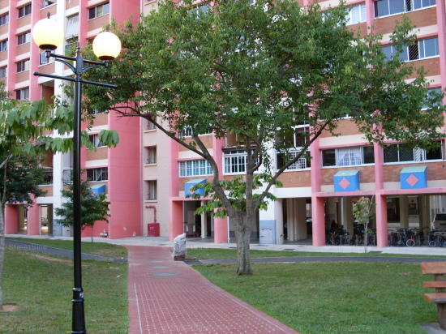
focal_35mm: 38
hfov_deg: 49.0
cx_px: 223
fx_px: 489
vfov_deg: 37.7
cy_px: 167
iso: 100
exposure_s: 1/60
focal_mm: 6.3
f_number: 2.8
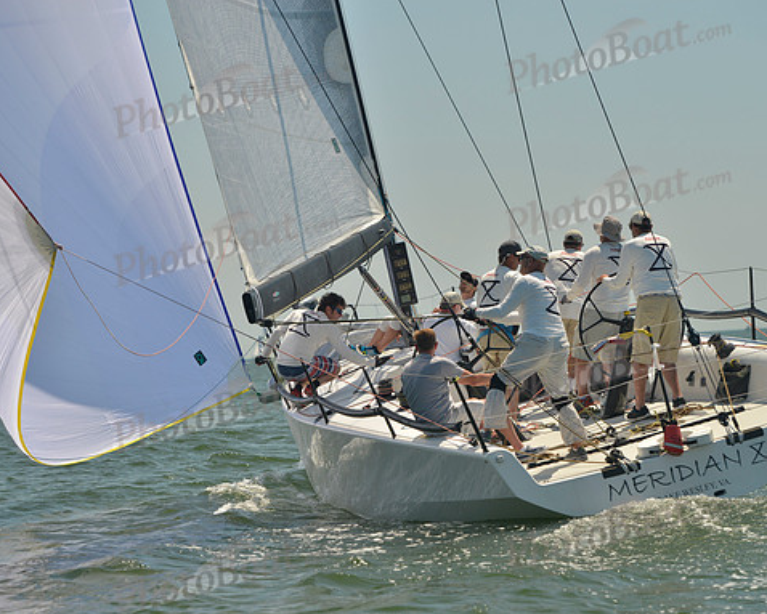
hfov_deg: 13.0
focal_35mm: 148
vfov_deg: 10.4
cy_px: 305
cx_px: 424
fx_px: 3362
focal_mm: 130
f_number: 6.3
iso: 200
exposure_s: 1/800
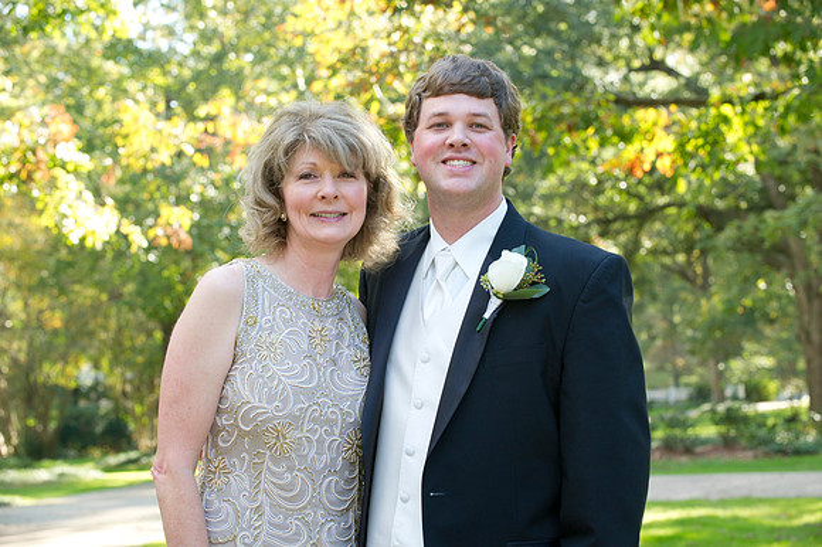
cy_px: 274
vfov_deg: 14.4
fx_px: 2168
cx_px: 411
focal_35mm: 95
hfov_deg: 21.5
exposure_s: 1/100
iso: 500
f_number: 5.6
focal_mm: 95
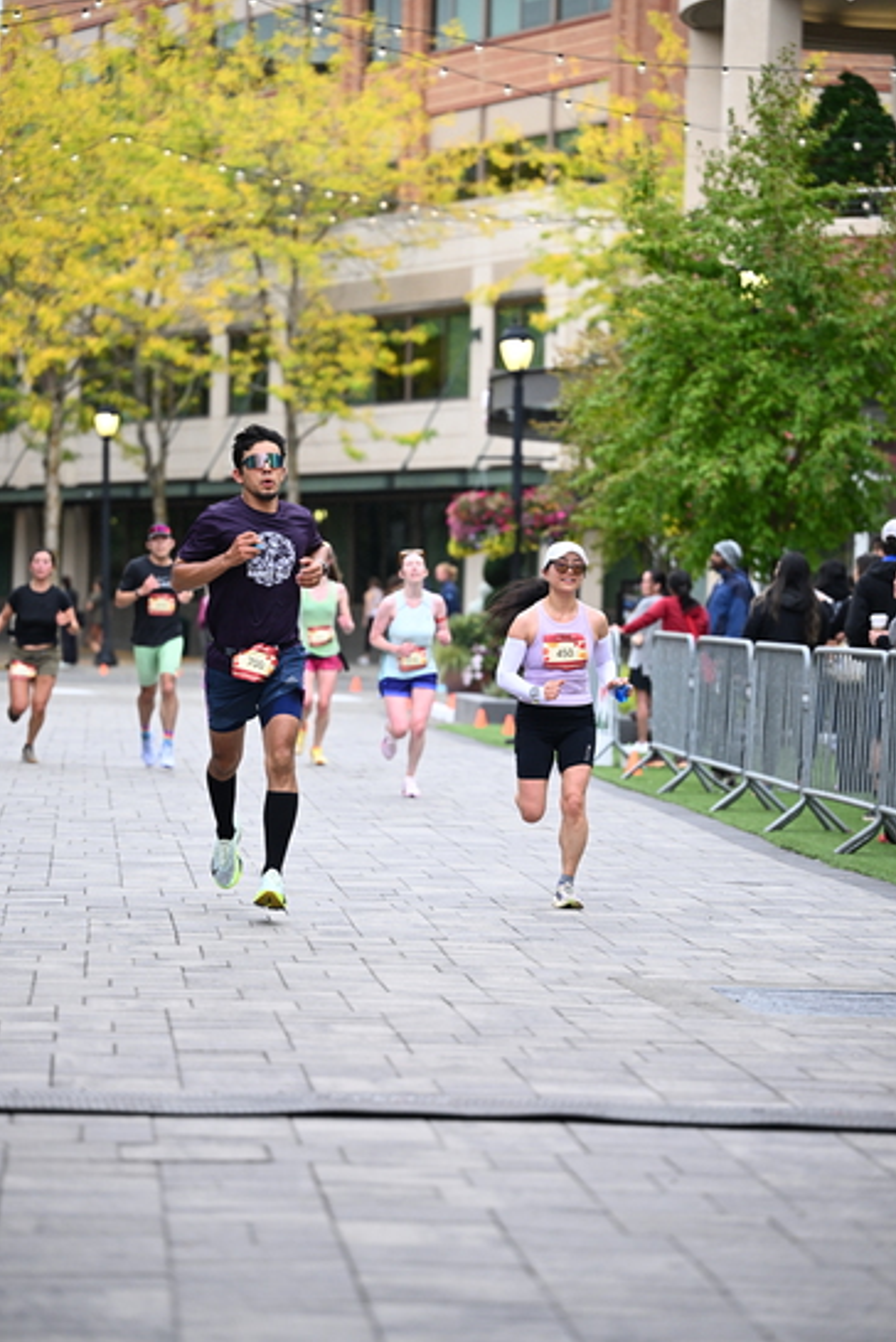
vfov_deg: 17.6
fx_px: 4325
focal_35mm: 116
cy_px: 672
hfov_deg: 11.8
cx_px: 449
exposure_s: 1/1600
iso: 1000
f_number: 2.8
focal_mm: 115
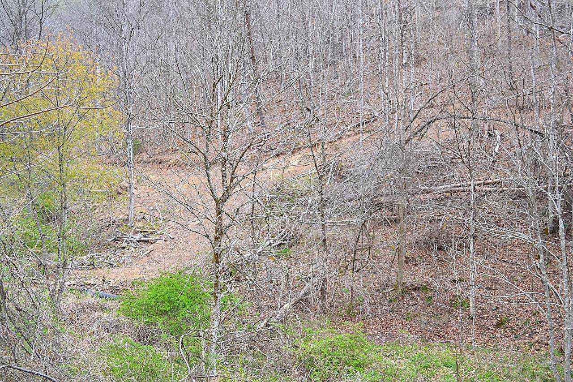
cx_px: 286
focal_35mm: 45
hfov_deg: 43.6
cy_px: 191
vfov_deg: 29.9
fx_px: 716
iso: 220
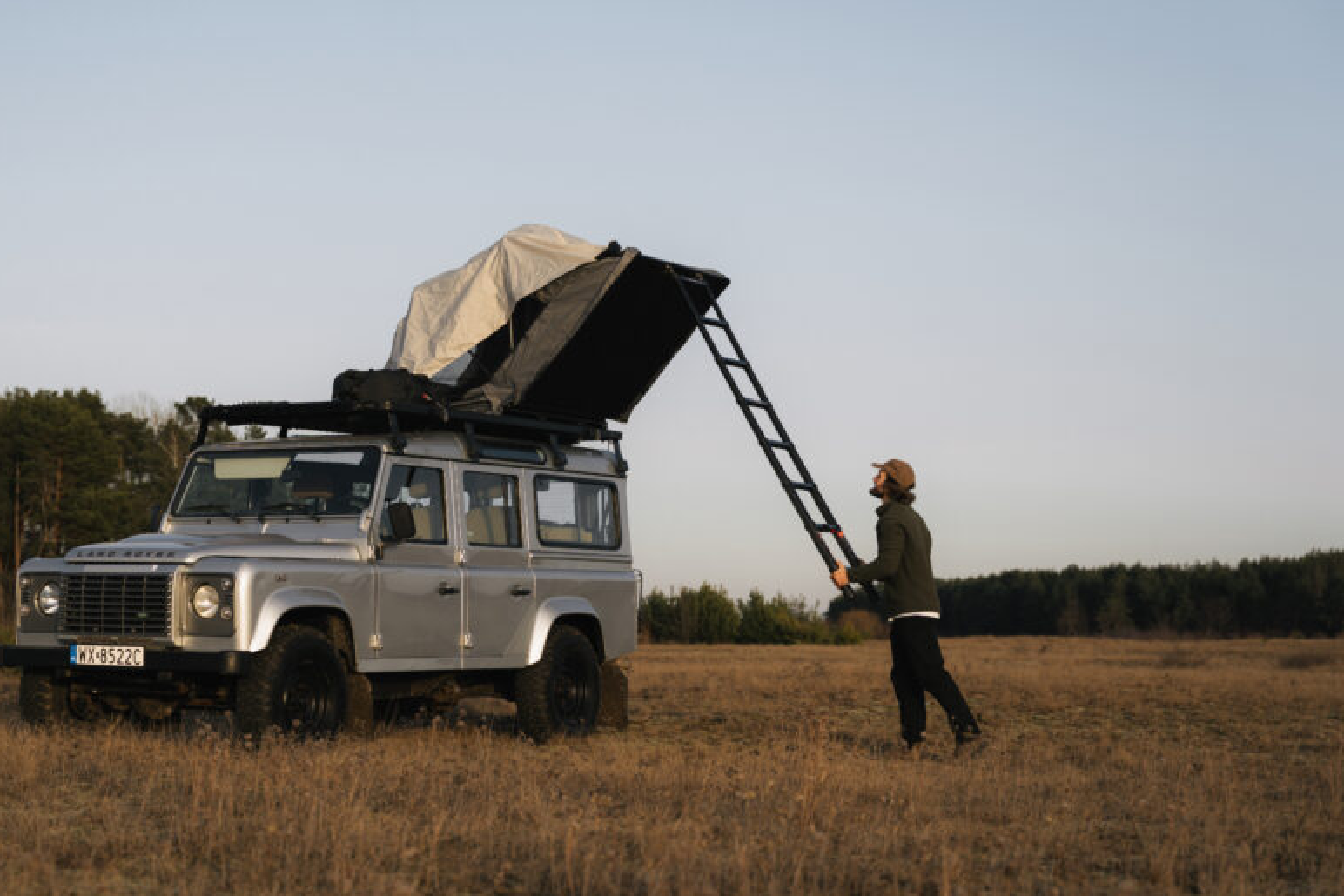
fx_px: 2452
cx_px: 494
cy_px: 436
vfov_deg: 20.7
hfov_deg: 30.5
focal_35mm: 66
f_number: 3.2
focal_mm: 49.5
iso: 50
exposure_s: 1/500
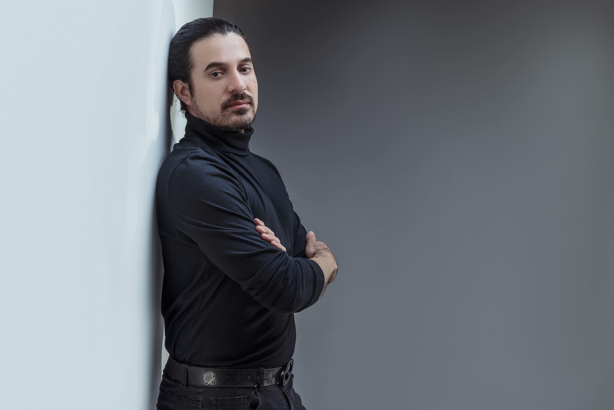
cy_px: 205
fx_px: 853
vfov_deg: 27.0
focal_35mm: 50
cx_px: 307
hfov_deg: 39.6
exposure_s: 1/200
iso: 80
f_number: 16
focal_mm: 50
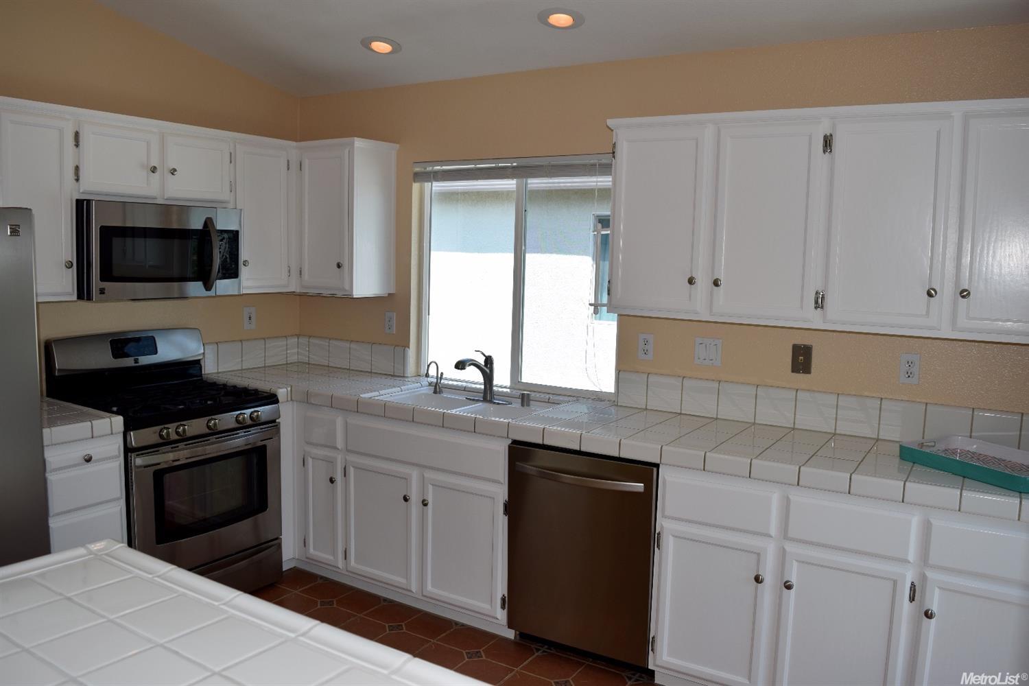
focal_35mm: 27
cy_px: 343
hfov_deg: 67.4
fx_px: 772
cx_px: 514
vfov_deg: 47.9
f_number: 5.6
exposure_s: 1/125
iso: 100
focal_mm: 18
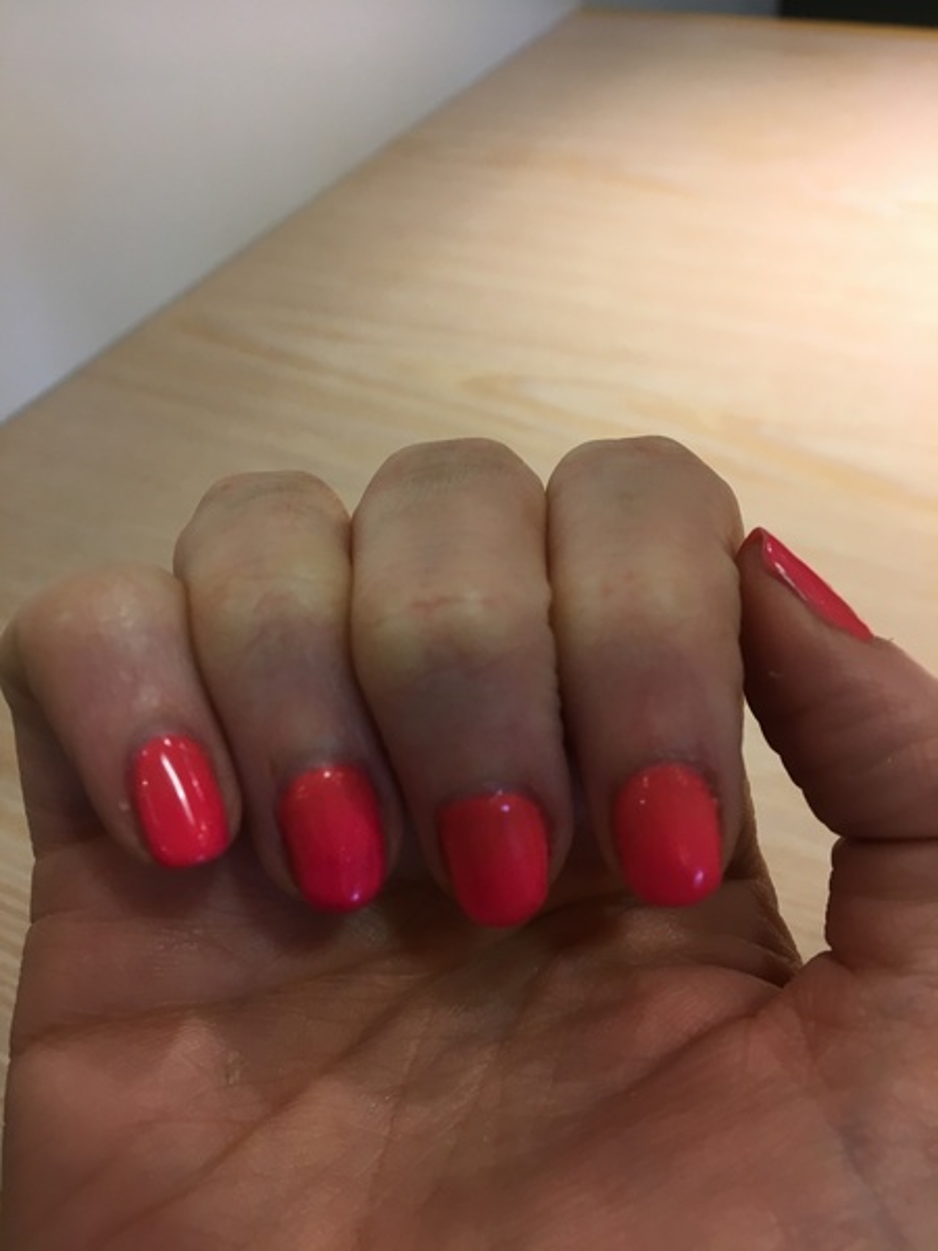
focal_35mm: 29
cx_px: 469
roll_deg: +5.9
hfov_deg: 48.2
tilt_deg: -43.3
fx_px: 1048
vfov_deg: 61.7
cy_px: 626
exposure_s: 1/33
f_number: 2.2
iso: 32
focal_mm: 4.15
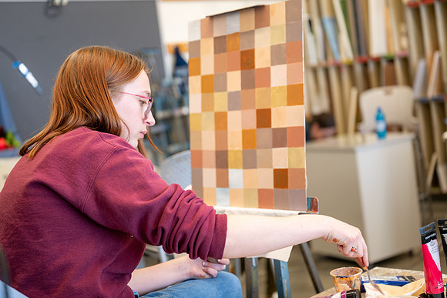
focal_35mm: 56
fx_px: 695
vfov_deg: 24.2
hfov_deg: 35.6
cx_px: 224
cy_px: 149
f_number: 2.8
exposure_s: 1/100
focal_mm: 56
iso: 320
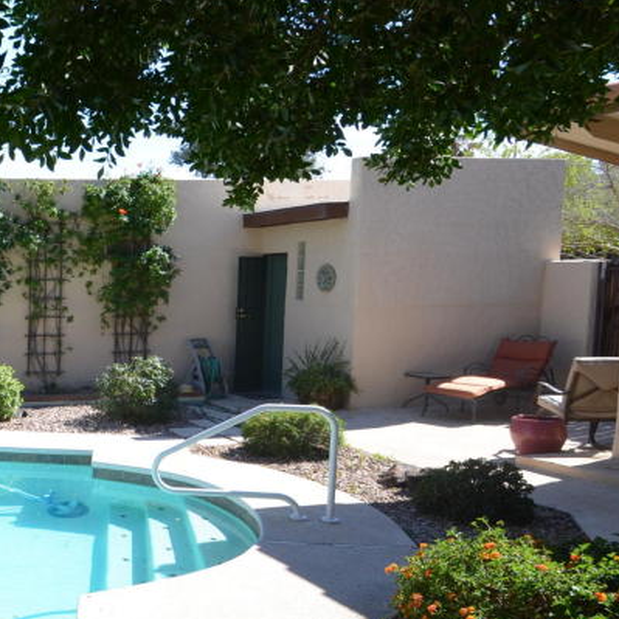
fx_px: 749
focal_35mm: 37
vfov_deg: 44.9
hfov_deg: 36.9
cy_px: 332
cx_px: -81
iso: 180
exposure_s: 1/250
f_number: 8
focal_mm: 10
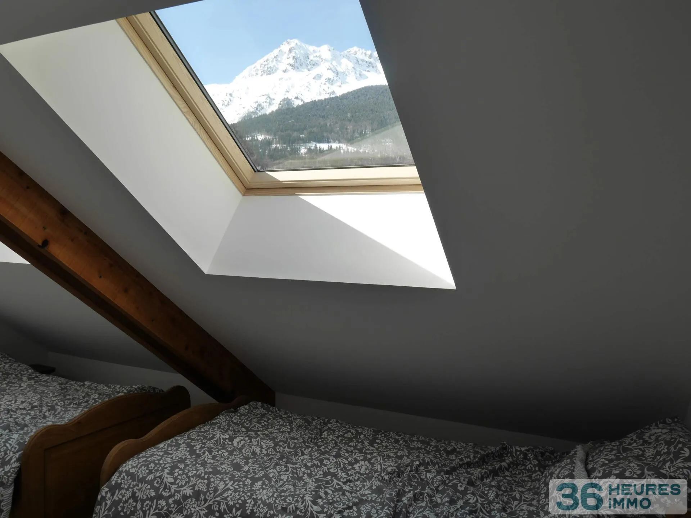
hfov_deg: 63.4
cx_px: 346
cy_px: 259
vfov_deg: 49.7
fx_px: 559
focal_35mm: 28
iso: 200
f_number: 6.3
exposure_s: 1/250
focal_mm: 14
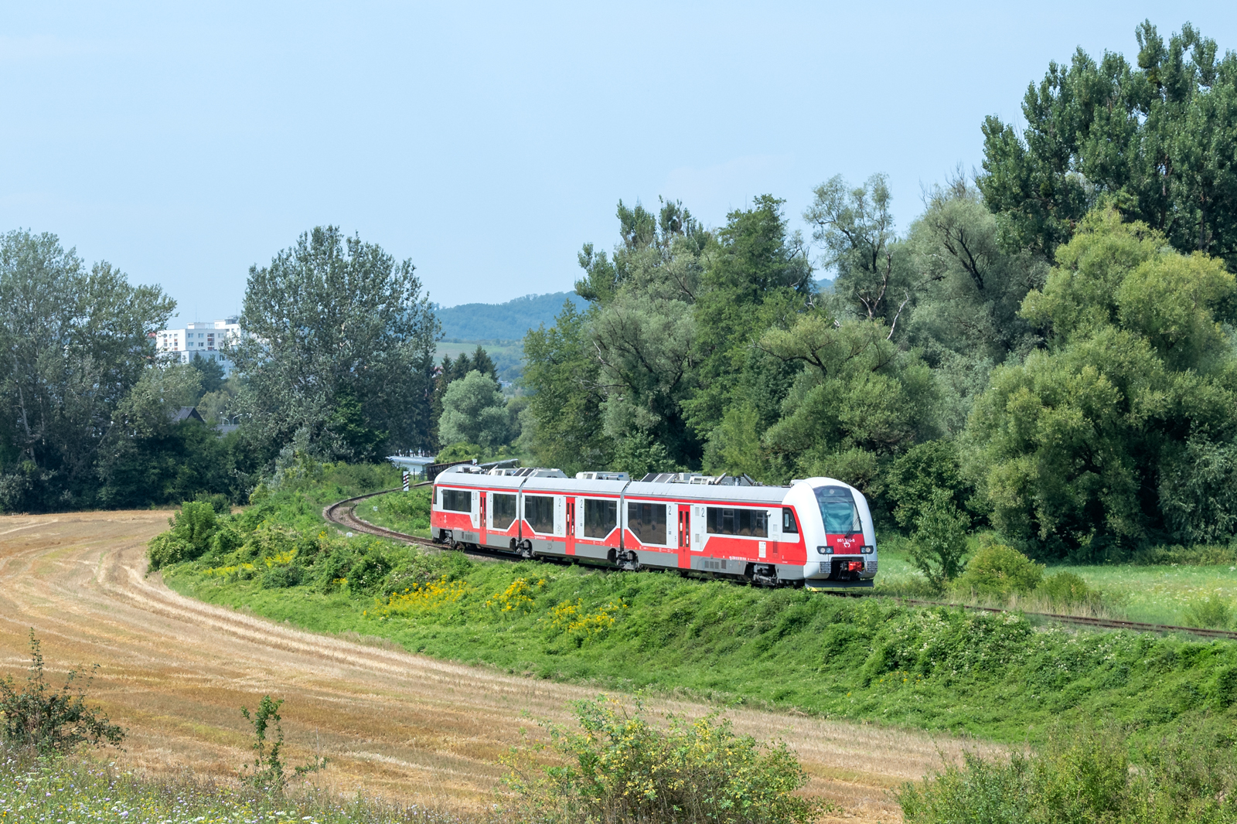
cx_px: 618
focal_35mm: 60
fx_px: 2061
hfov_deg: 33.4
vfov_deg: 22.6
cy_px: 412
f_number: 9
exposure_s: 1/640
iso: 200
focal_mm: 40
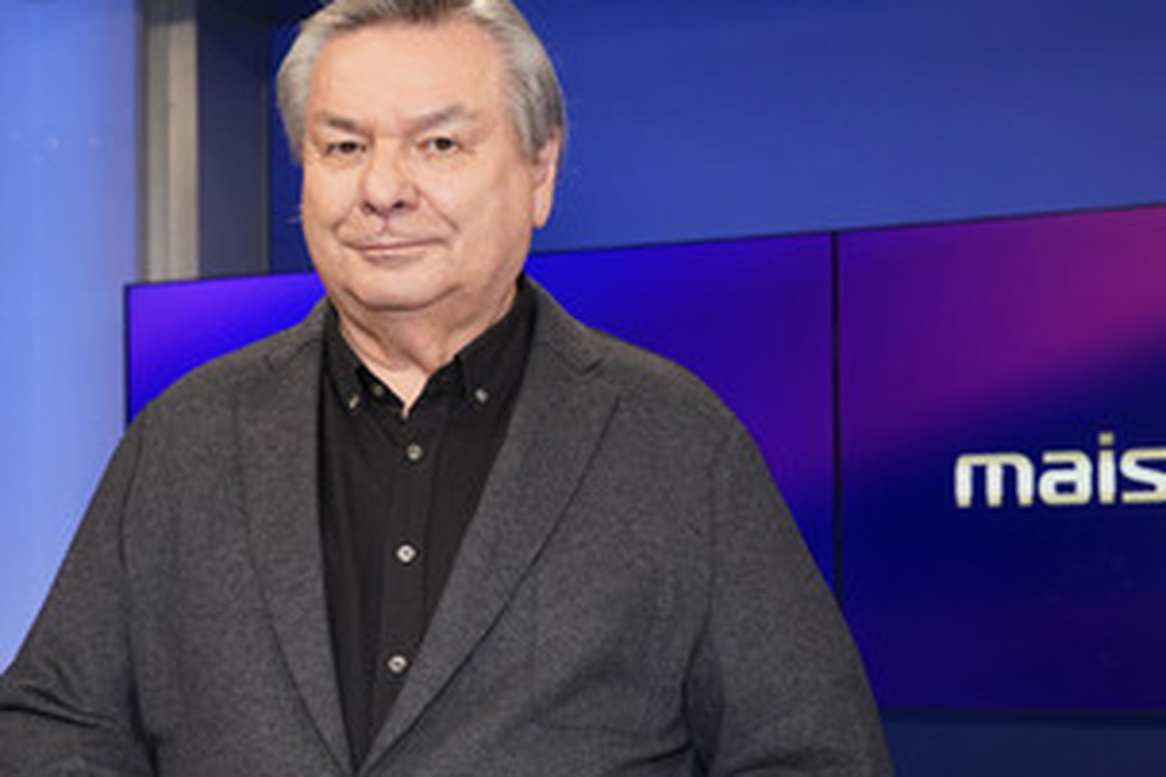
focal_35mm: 58
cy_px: 500
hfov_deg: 34.4
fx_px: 1878
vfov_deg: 23.3
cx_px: 464
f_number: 5
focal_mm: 39
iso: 2000
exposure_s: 1/125
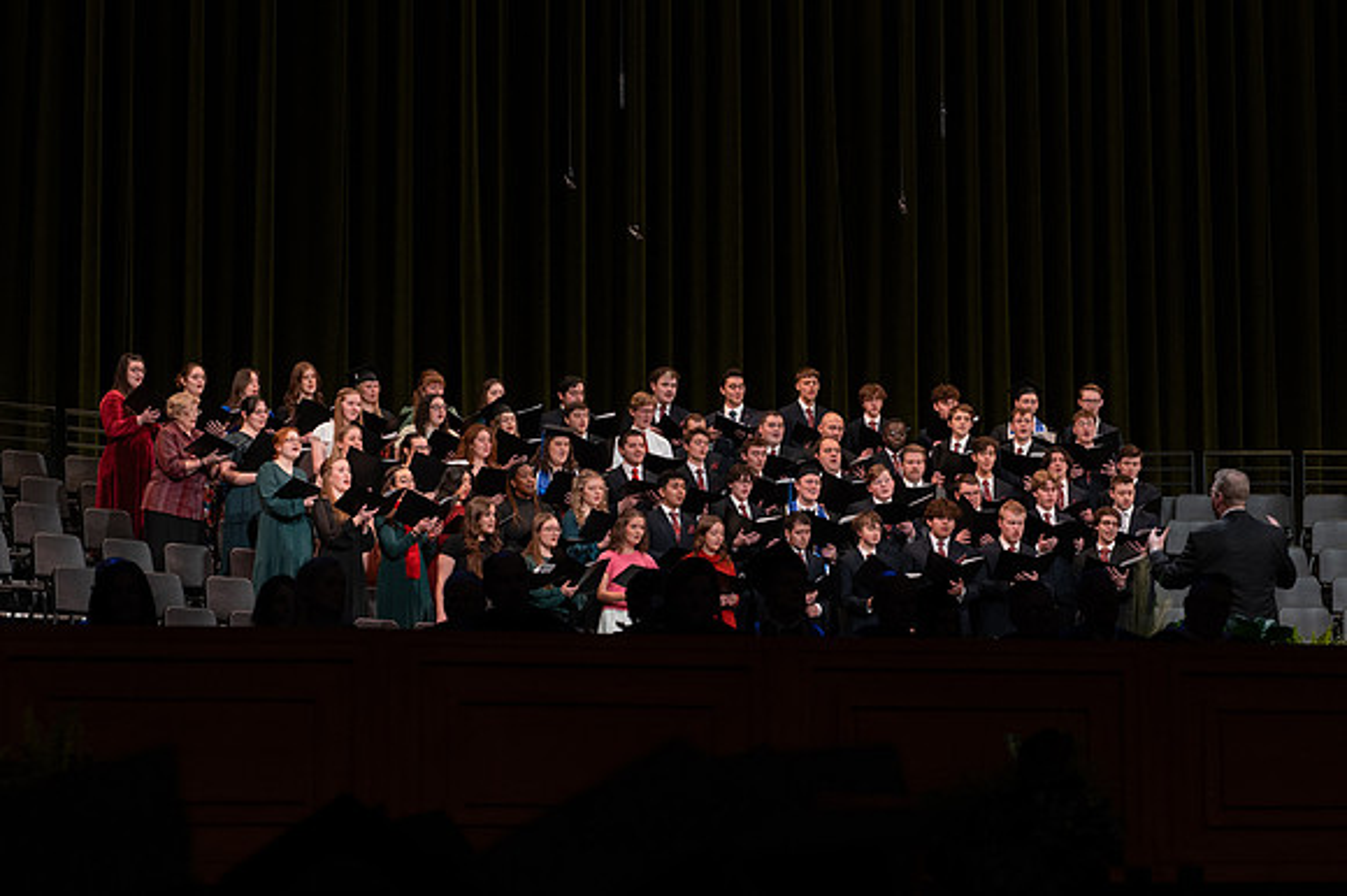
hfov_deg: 20.9
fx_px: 3653
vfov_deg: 14.0
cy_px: 448
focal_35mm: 98
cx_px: 659
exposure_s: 1/125
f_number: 5
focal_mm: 95
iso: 2000
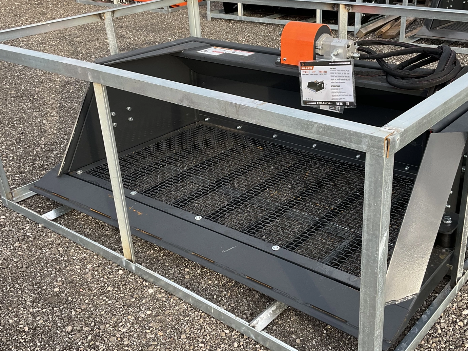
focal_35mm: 42
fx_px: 568
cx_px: 253
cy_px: 179
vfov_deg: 34.4
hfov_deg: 44.7
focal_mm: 3
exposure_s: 1/187
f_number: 1.8
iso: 20
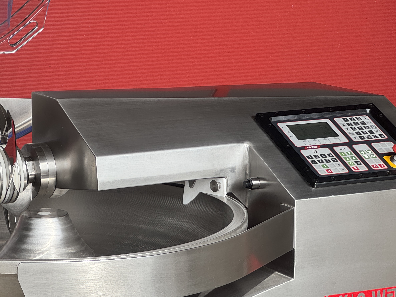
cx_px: 85
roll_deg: +1.4
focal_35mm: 131
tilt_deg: -6.9
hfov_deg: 15.0
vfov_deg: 11.3
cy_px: 123
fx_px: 1498
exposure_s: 1/140
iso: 25
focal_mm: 9
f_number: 2.8
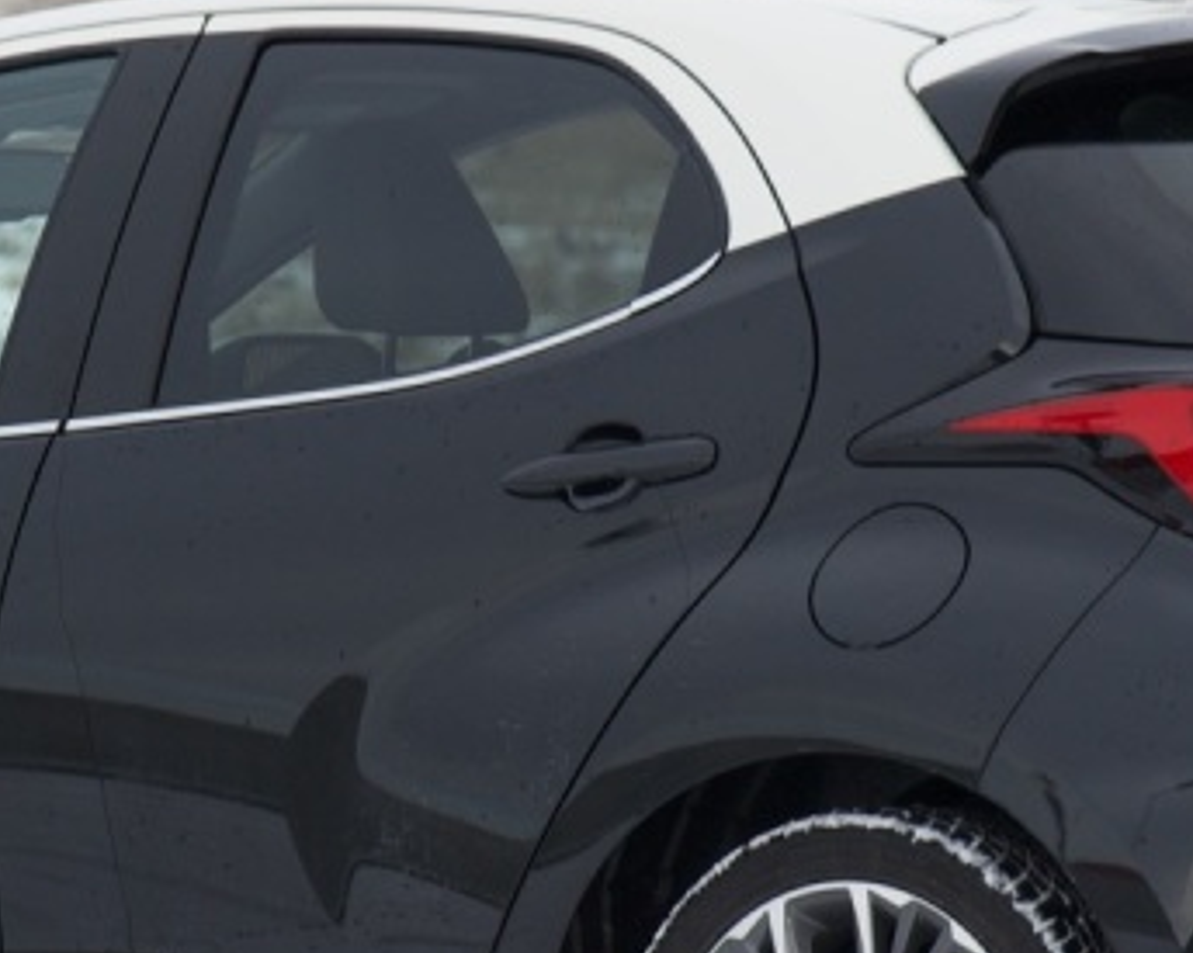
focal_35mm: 590
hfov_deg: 3.3
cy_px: 447
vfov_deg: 2.6
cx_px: 354
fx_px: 20826
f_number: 6.3
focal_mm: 120
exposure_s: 1/200
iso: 100
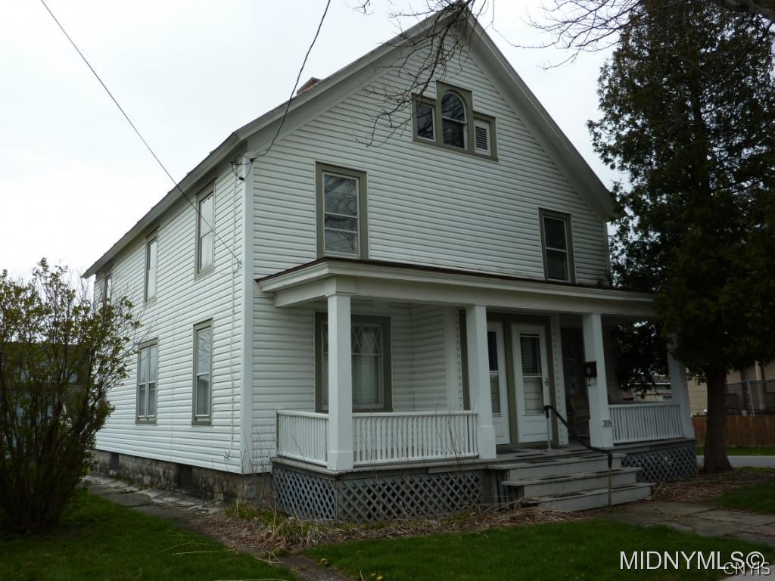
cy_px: 290
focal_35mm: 29
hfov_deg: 61.7
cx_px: 388
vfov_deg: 48.2
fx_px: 649
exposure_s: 1/400
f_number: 4
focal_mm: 4.7
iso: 80
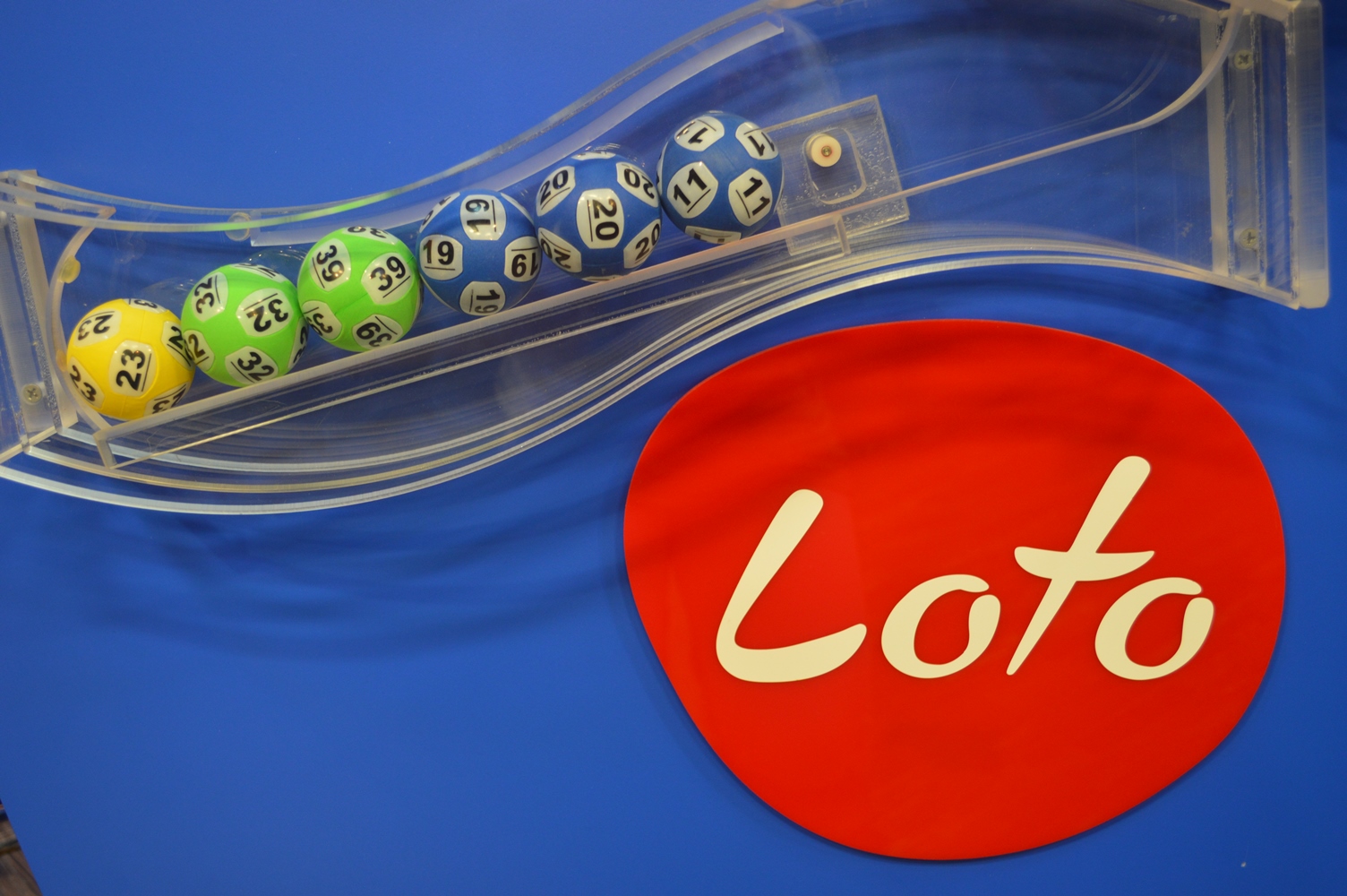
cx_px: 674
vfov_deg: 36.8
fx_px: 1346
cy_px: 448
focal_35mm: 36
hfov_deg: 53.2
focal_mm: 24
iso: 400
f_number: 4
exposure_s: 1/25
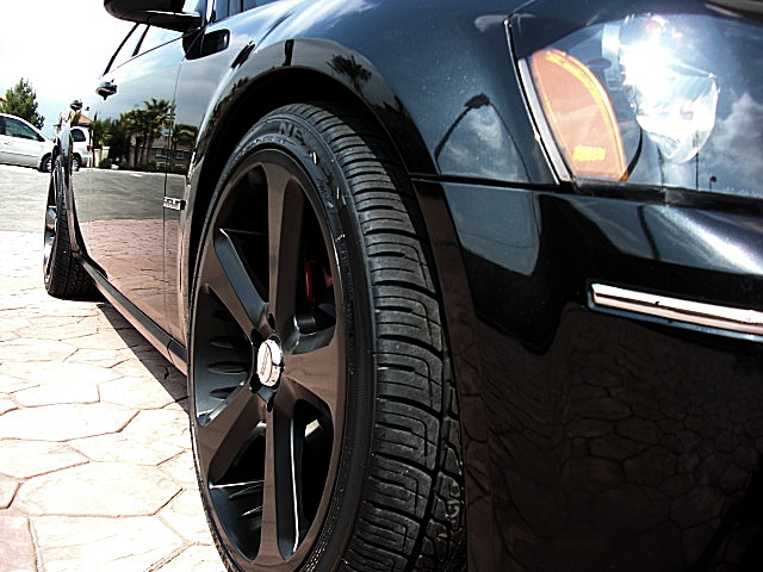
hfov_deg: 51.4
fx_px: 794
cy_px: 286
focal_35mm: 36
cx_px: 382
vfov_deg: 39.7
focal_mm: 6.3
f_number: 2.8
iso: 50
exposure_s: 1/320
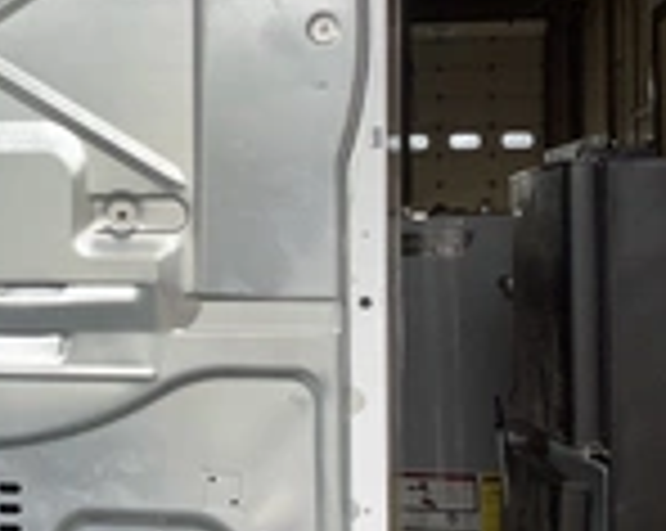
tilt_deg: -0.4
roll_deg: +0.1
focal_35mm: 82
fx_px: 1614
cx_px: 4
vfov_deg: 18.7
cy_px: 234
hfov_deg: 22.4
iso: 25
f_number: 2.4
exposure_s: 1/416
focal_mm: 3.3
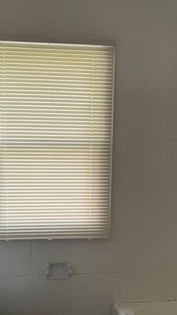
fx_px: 393
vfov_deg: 43.0
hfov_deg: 25.4
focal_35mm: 47
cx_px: 79
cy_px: 214
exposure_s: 1/59
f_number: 1.6
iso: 500
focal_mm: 5.1
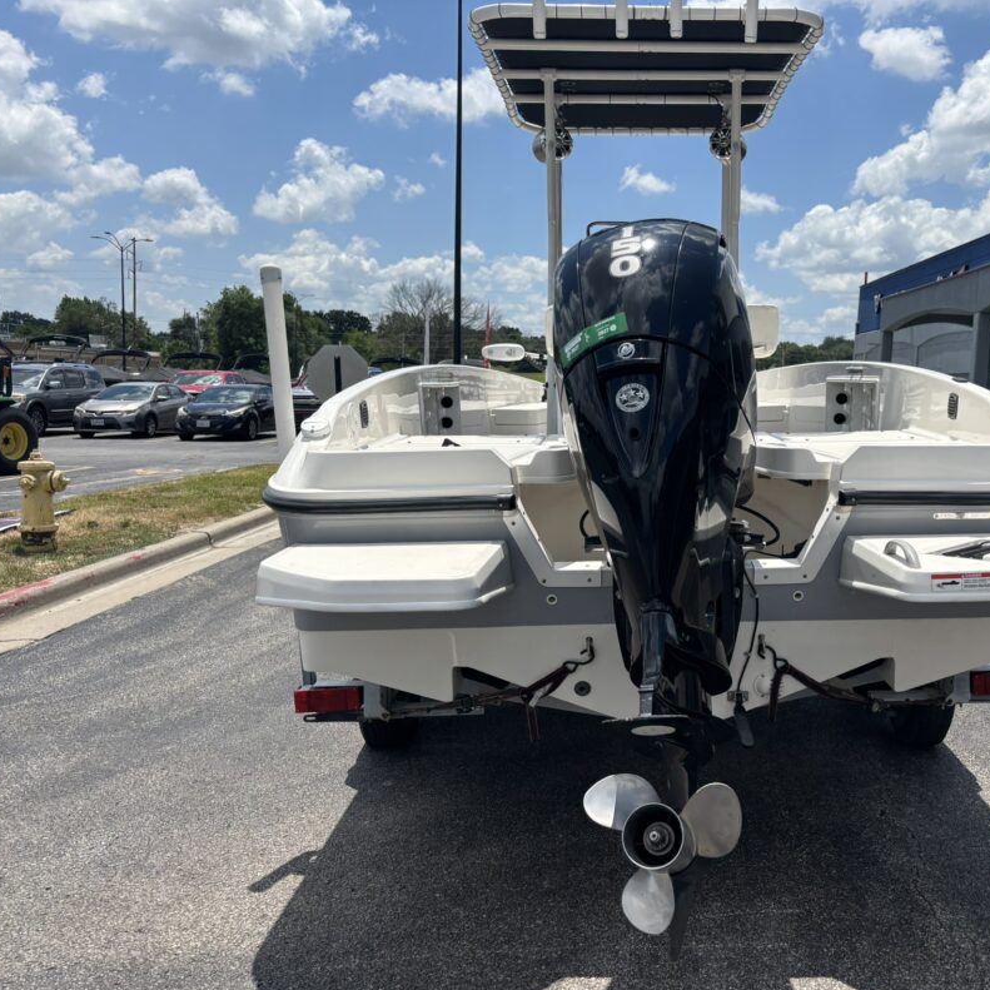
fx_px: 1003
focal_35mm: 31
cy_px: 499
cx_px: 654
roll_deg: -2.4
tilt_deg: -5.4
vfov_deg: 52.5
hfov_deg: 51.6
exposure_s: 1/5076
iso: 50
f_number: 1.6
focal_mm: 5.96
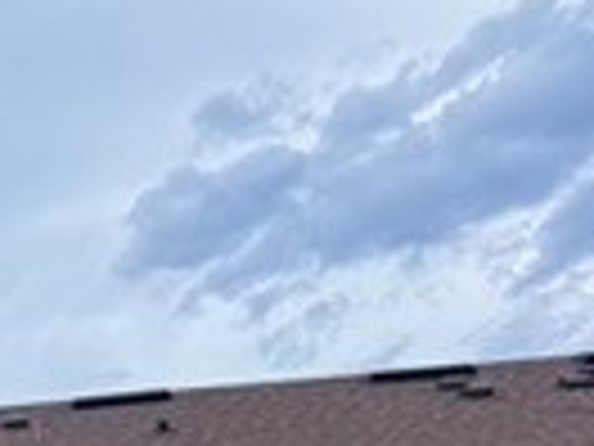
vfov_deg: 10.9
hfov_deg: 13.8
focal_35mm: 116
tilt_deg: -1.6
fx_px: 1991
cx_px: -670
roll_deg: +1.6
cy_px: 1054
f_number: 1.78
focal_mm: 6.76
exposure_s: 1/1366
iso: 80
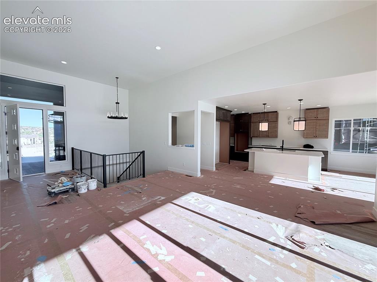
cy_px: 141
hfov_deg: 102.1
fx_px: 152
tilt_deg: -3.3
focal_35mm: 14
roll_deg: -1.0
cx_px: 188
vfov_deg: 85.6
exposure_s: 1/400
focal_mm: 2.22
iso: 64
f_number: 2.2
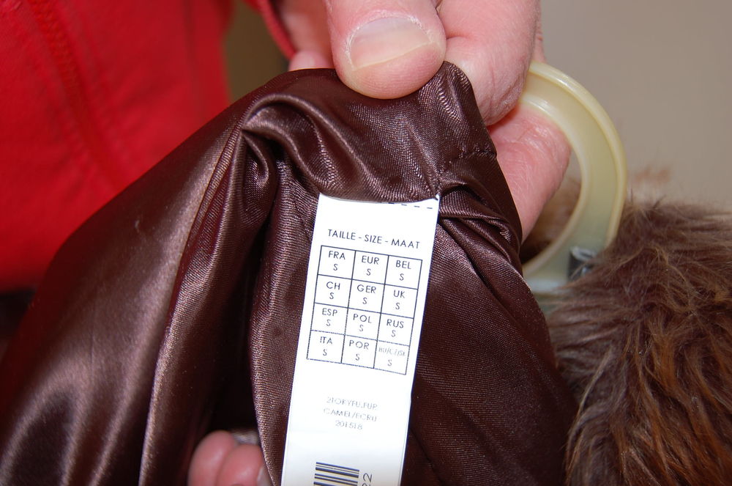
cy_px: 243
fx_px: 731
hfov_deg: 53.2
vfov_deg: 36.7
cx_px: 366
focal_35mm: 36
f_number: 4
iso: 200
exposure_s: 1/80
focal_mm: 24
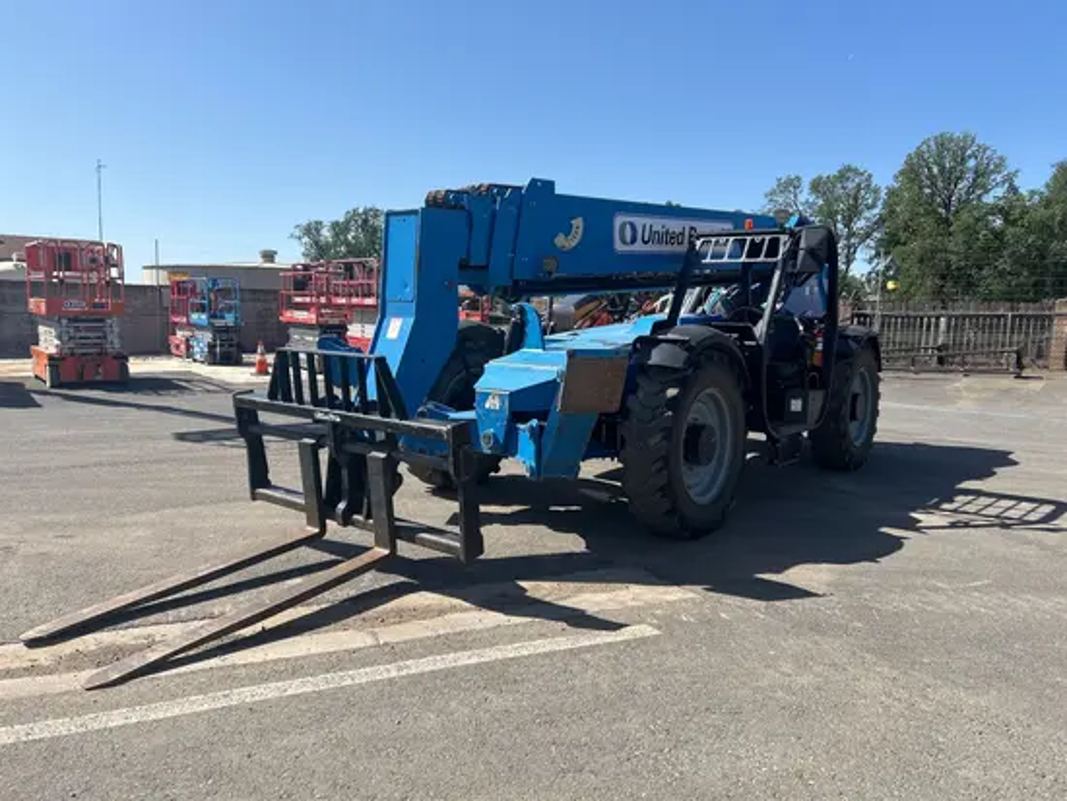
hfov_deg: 67.3
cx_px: 534
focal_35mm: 26
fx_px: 802
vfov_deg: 53.1
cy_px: 400
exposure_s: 1/3460
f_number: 1.5
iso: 50
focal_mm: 5.7
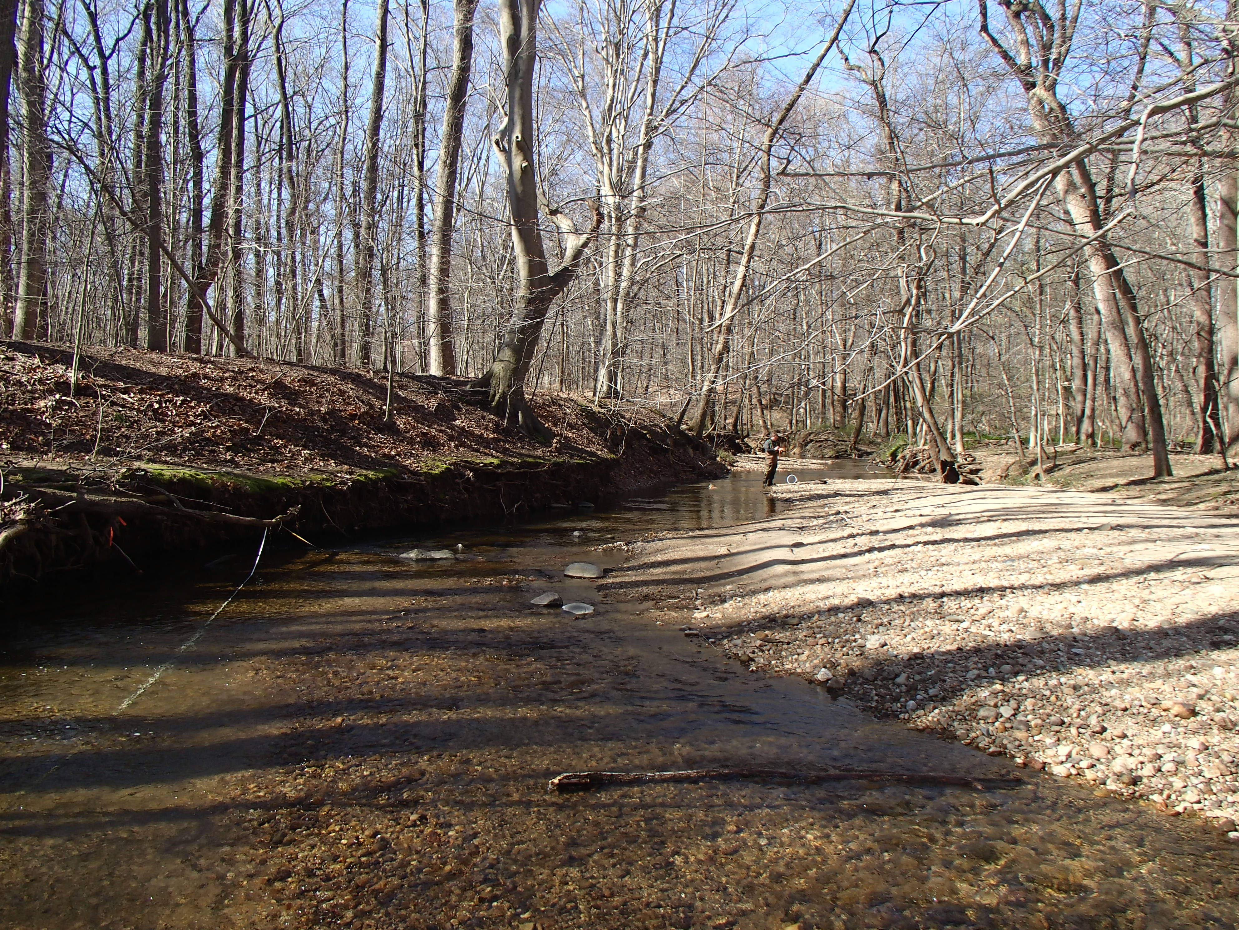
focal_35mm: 28
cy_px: 465
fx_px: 1002
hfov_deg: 63.4
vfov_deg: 49.7
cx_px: 620
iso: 100
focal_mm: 5
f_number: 3.9
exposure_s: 1/250
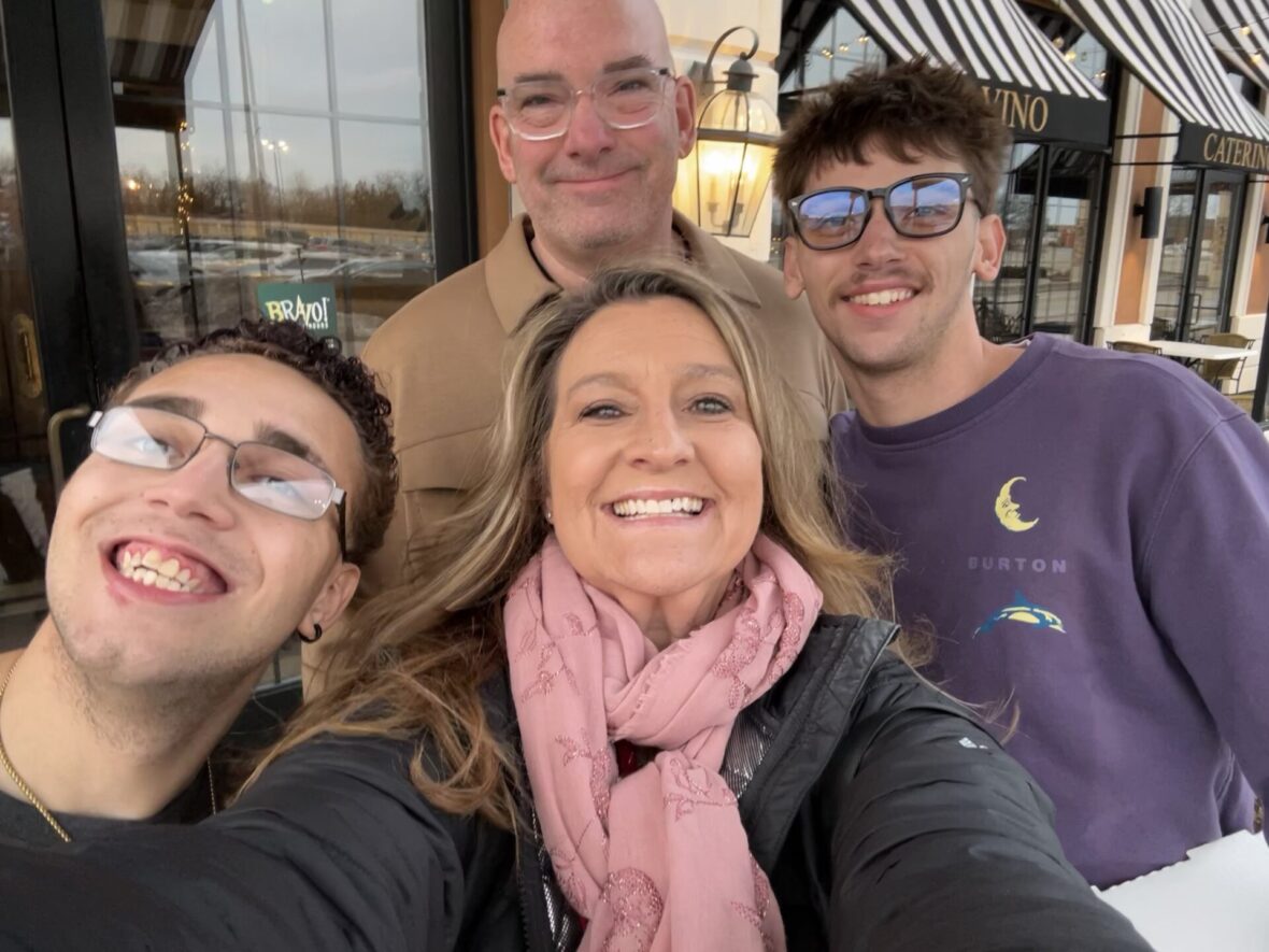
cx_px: 634
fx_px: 843
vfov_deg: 58.9
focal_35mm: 23
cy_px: 476
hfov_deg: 73.9
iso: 80
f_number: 1.9
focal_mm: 2.69
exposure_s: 1/60
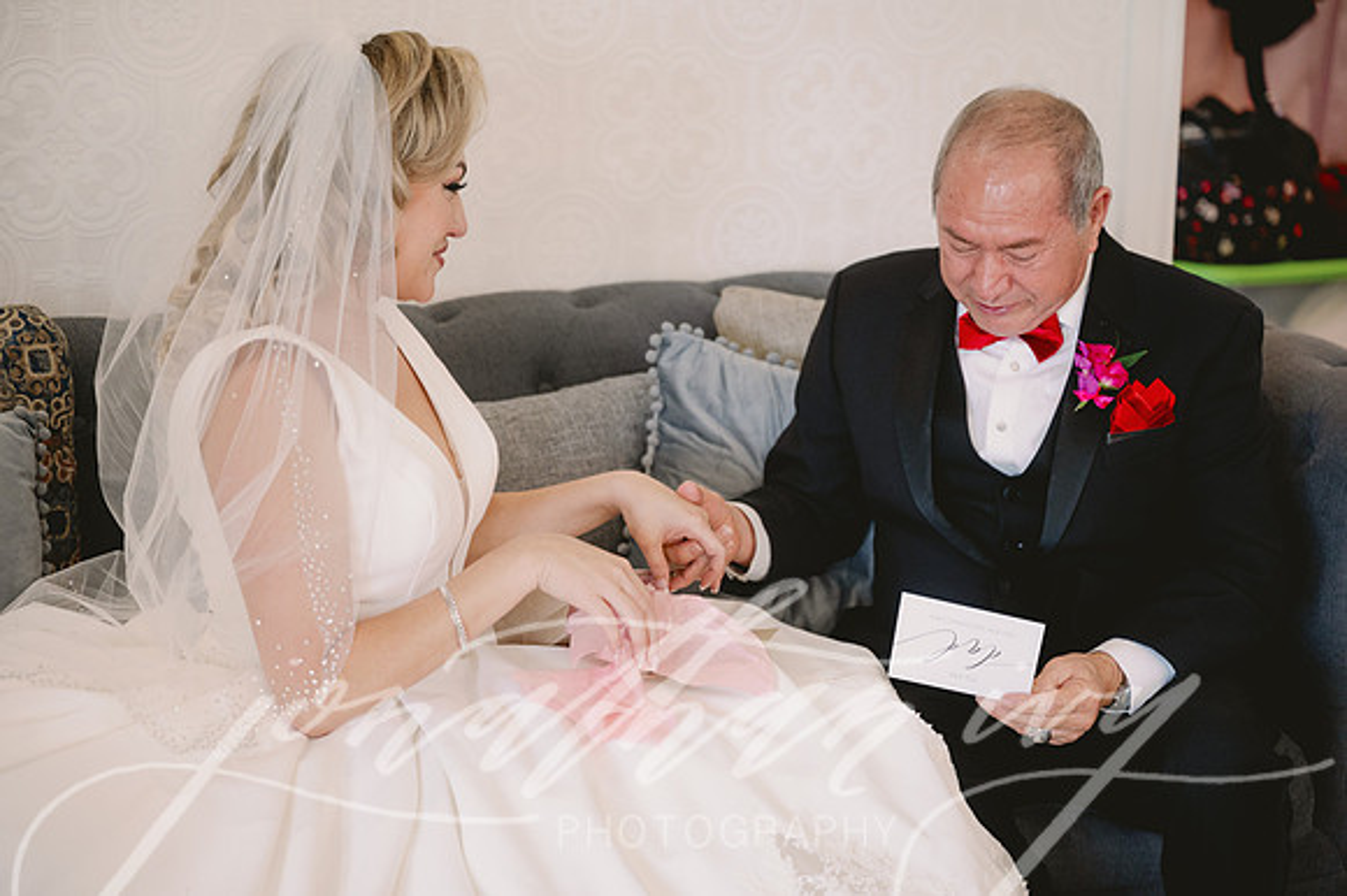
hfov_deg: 28.9
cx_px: 674
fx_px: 2618
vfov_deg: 19.4
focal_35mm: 70
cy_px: 448
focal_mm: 70
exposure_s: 1/200
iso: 1600
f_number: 2.8
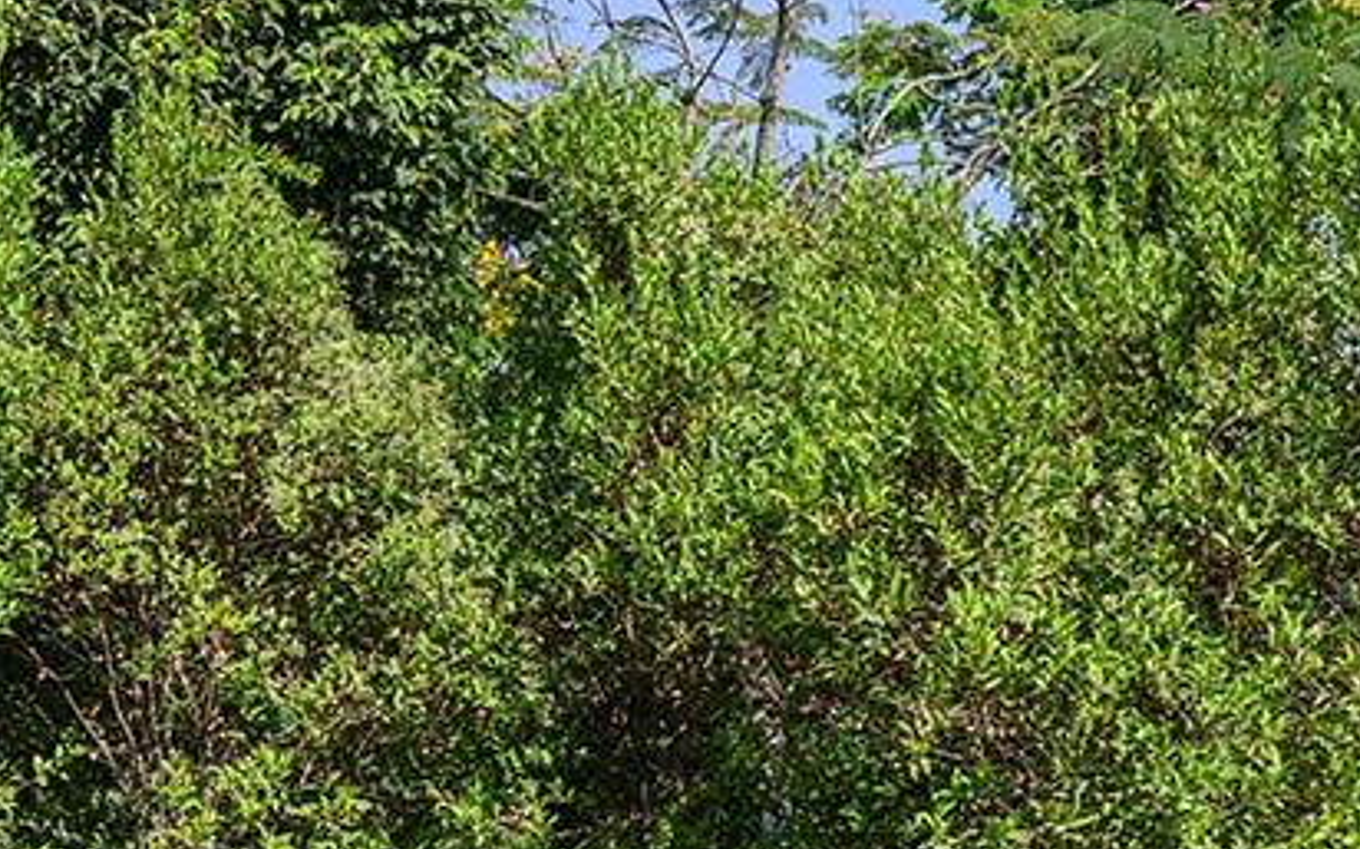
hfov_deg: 16.4
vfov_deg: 10.2
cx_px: 152
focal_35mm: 126
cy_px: 1024
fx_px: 4668
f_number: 9
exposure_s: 1/250
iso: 140
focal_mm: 53
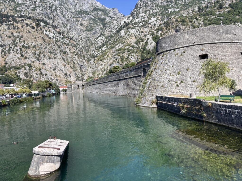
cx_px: 121
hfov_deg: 67.3
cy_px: 90
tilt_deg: -1.6
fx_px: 182
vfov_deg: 53.1
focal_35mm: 26
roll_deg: +3.7
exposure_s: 1/2242
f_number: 1.6
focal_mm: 5.96
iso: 50
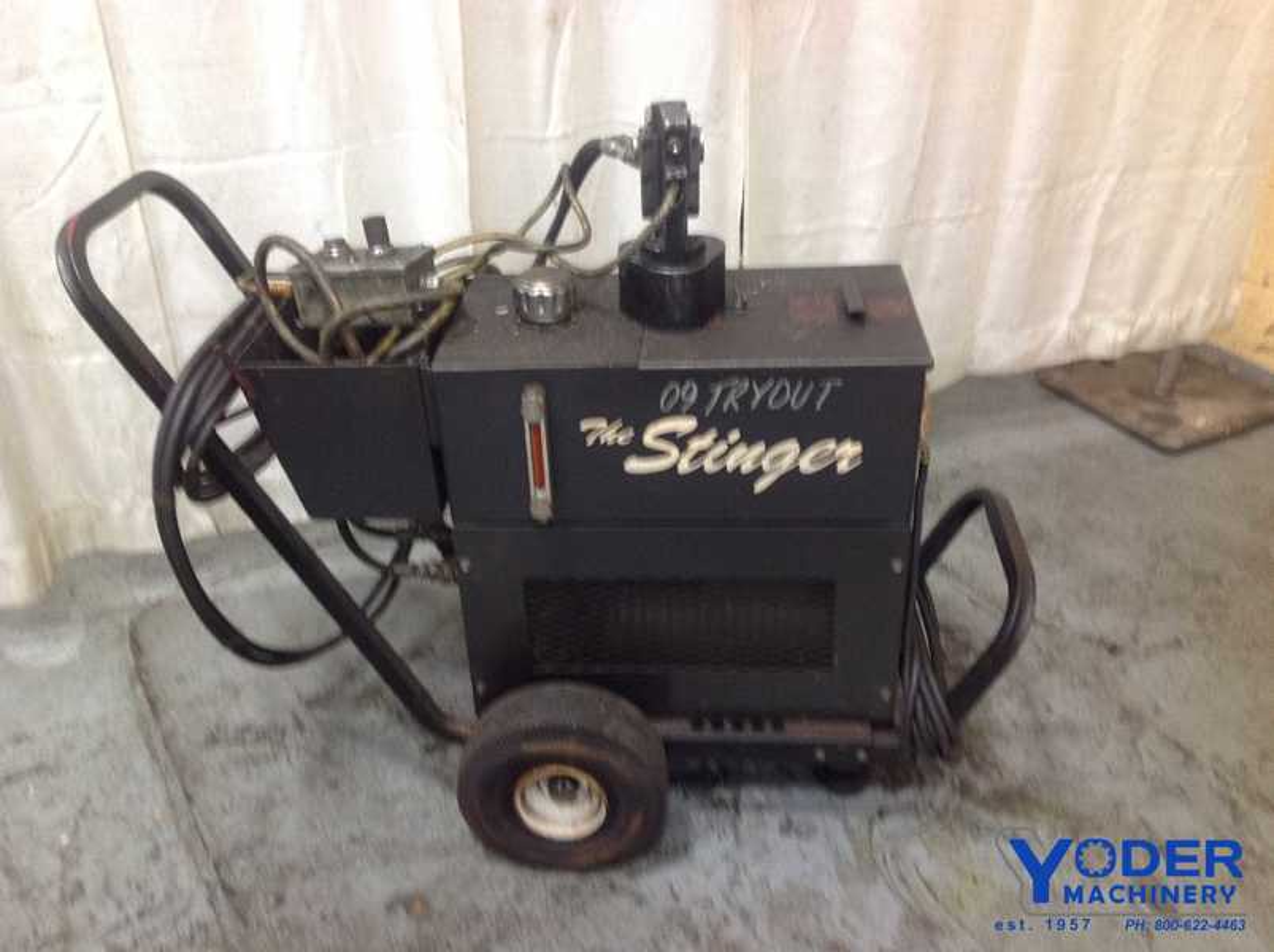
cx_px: 637
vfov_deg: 40.6
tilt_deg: -32.3
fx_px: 1286
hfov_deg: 52.7
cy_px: 476
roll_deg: -0.6
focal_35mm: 35
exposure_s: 1/15
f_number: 2.4
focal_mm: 4.28
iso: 200
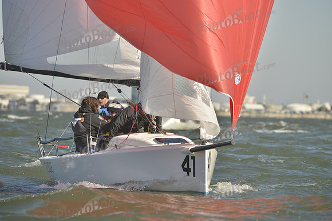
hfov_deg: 6.6
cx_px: 166
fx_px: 2859
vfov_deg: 4.4
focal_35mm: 310
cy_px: 110
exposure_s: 1/1000
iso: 200
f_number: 6.3
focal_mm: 310
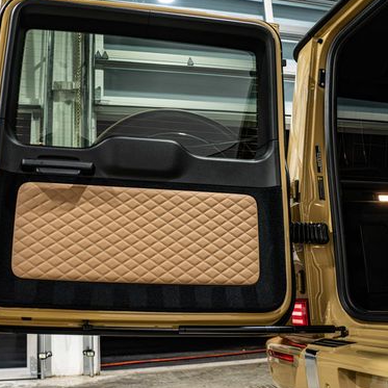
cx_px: 139
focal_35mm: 35
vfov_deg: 47.2
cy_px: 182
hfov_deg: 46.7
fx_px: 444
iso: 1600
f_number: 5
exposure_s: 1/100
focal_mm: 24
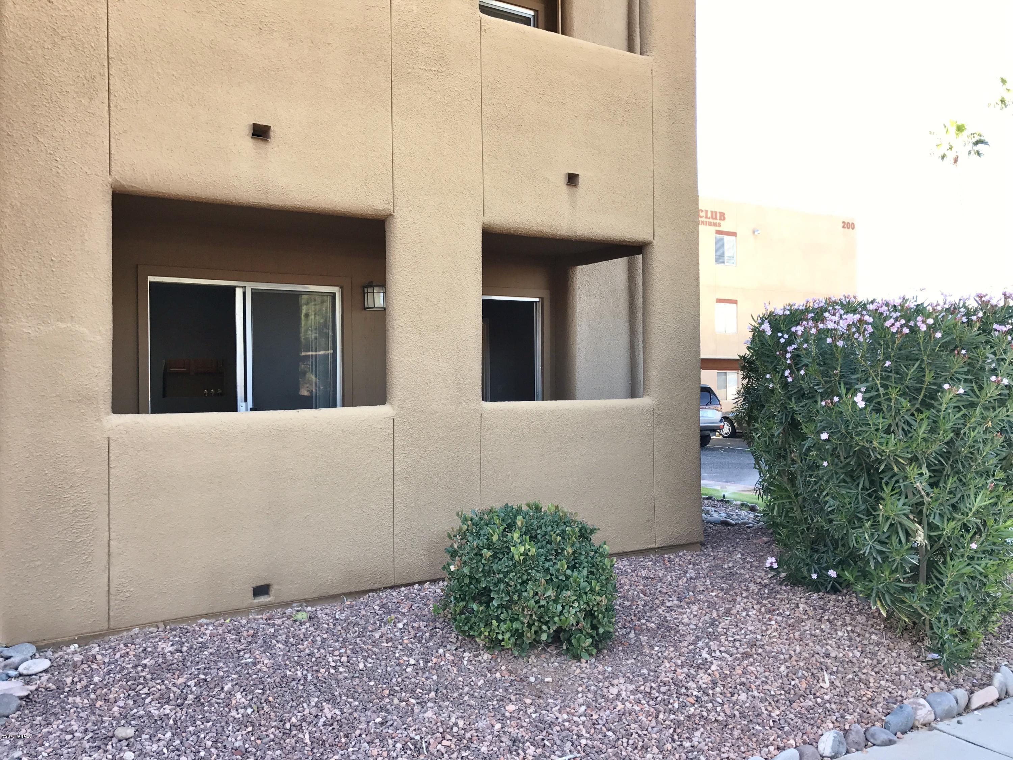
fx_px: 819
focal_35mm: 28
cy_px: 380
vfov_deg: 49.7
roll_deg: +0.5
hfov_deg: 63.4
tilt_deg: +0.6
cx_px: 506
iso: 20
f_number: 1.8
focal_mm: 3.99
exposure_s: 1/130
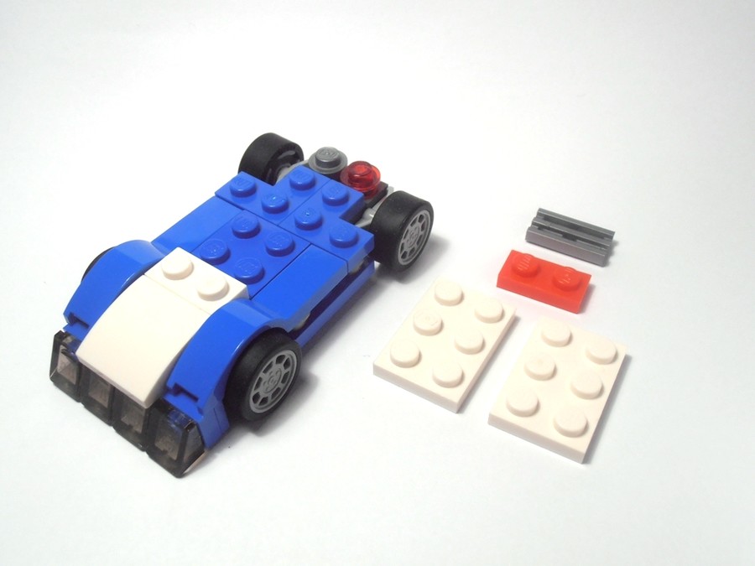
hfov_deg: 50.1
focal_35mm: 37
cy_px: 283
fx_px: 807
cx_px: 378
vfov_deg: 38.7
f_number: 3.9
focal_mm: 6.61
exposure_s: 1/60
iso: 80
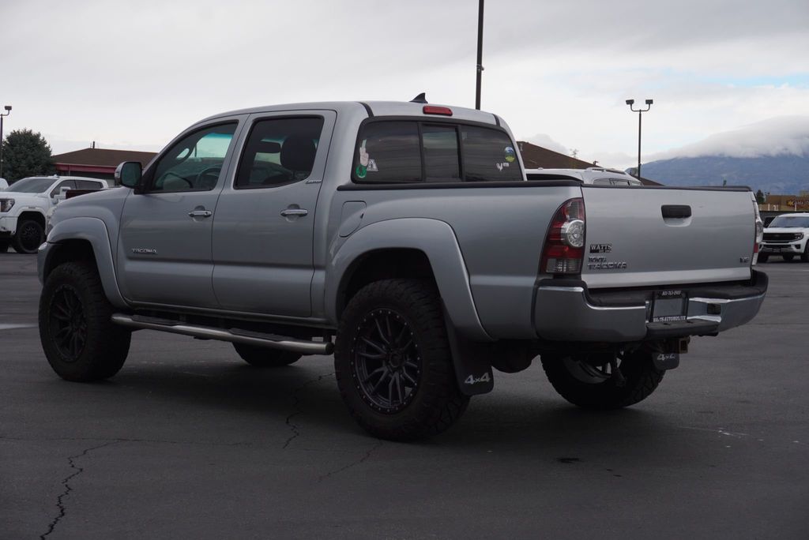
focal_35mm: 58
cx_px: 404
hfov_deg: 34.2
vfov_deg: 23.2
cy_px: 270
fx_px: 1315
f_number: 8
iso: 100
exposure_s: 1/125
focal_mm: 39
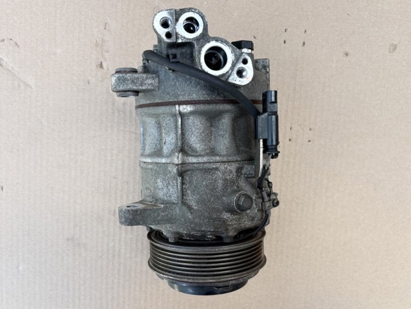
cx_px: 206
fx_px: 309
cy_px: 154
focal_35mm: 26
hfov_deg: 67.3
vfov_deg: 53.1
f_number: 1.6
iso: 50
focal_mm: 5.96
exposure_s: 1/489
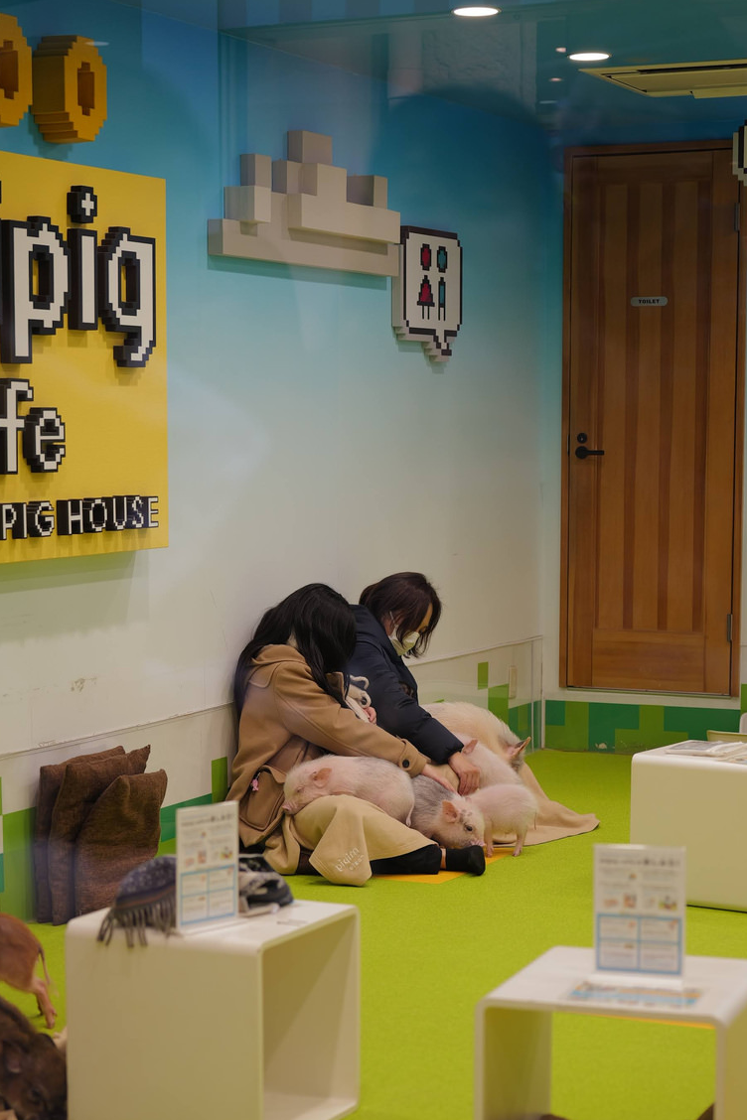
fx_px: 2428
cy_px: 759
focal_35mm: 78
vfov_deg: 25.8
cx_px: 338
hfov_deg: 17.5
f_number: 2
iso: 100
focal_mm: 43
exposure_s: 1/100
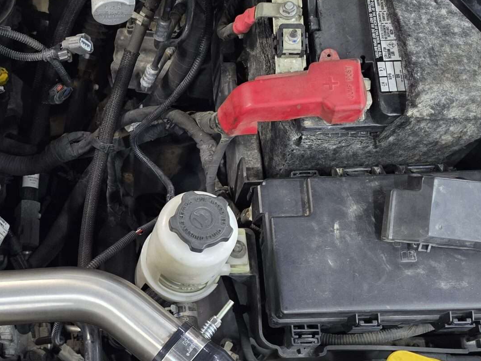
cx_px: 63
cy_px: 225
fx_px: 764
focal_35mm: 55
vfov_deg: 26.5
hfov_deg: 33.4
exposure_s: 1/50.5
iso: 160
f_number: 1.4
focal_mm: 6.5
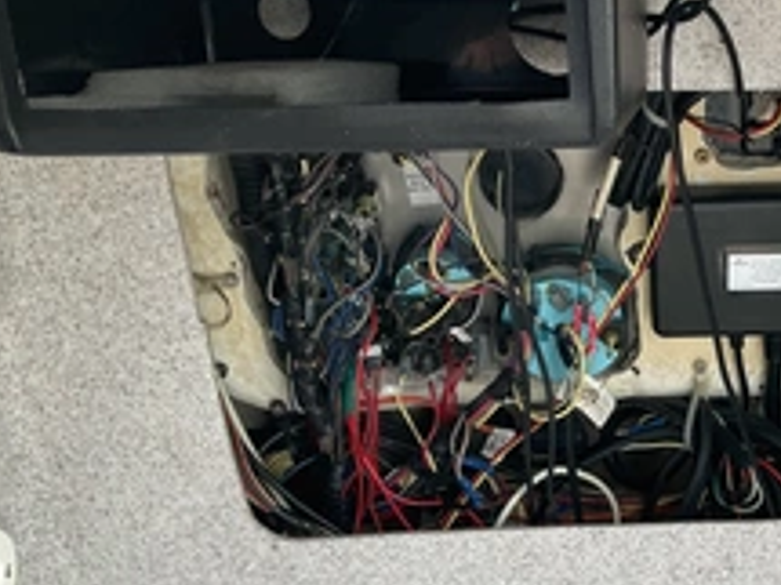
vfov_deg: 26.7
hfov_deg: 33.7
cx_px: 697
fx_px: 1218
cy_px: 440
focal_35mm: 54
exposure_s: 1/122
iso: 20
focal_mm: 3
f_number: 1.8
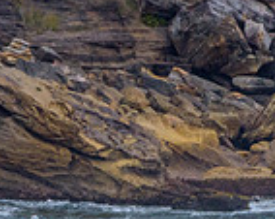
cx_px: -52
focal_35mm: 2359
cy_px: 268
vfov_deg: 0.7
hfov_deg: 0.8
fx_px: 19160
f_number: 5.6
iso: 800
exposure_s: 1/2000
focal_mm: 500
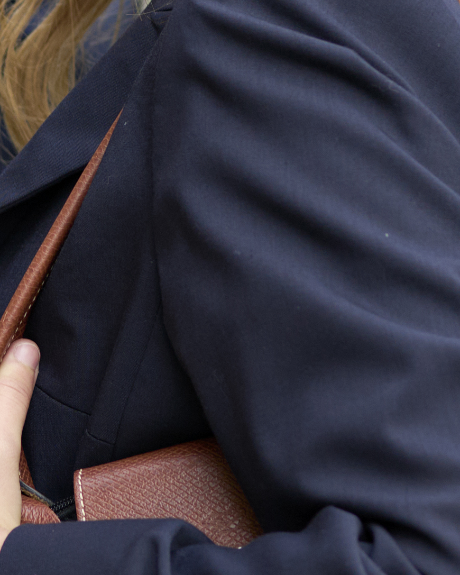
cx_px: -118
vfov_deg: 3.7
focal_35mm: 523
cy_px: 43
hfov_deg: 3.0
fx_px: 8903
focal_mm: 85
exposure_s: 1/200
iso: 160
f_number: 2.5
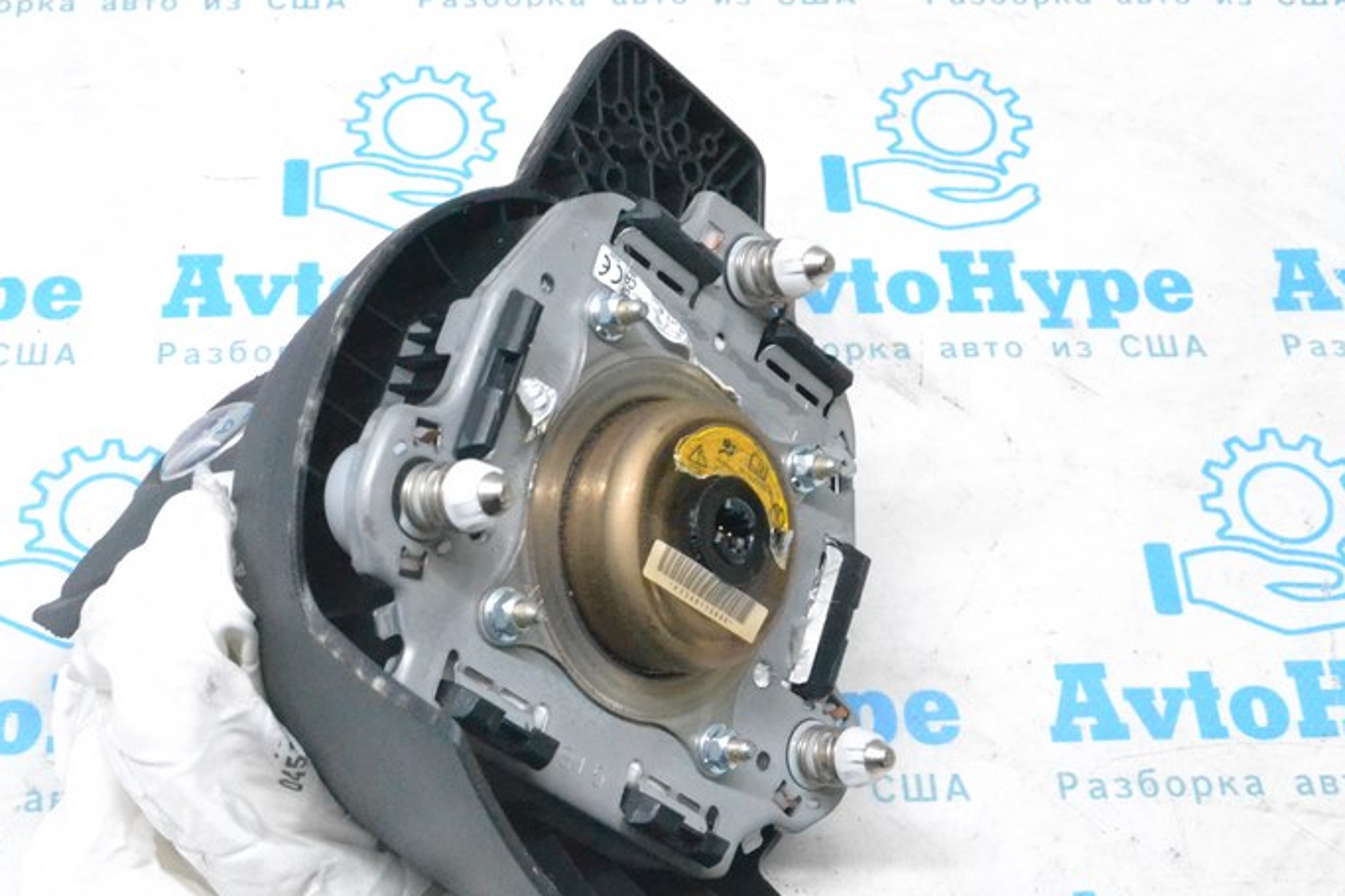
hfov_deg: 36.6
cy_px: 533
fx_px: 2017
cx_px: 469
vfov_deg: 25.0
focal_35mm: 54
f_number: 9
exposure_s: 1/160
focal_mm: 24
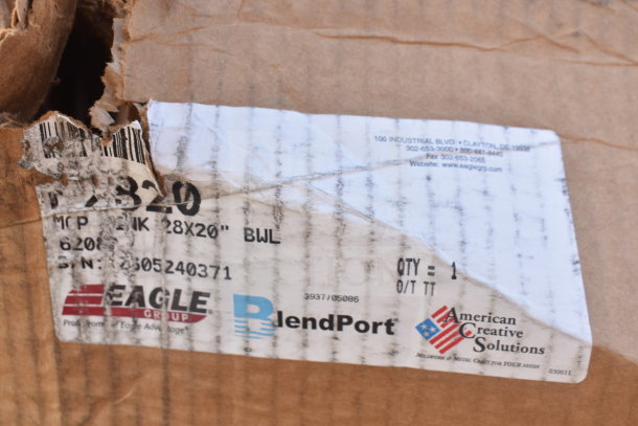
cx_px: 319
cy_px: 213
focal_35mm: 42
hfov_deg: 46.4
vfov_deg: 31.9
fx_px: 744
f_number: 5.6
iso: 200
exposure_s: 1/125
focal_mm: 28
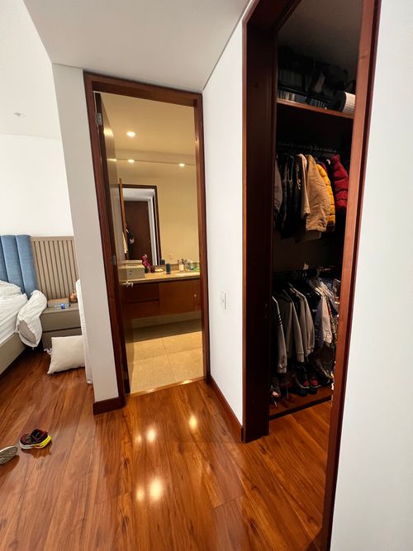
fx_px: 207
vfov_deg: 106.2
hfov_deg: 89.9
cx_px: 206
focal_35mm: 13
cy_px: 276
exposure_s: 1/99
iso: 200
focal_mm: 1.57
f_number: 1.8
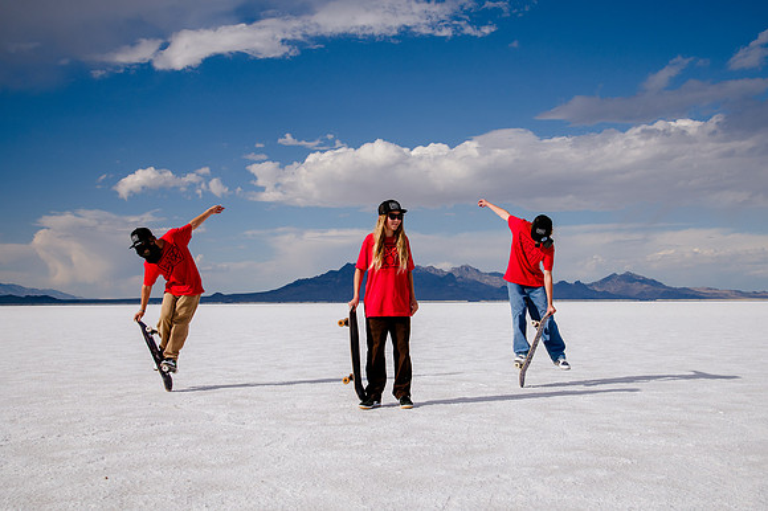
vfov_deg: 33.7
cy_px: 258
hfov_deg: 48.9
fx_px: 845
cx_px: 399
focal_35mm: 40
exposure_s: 1/1250
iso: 250
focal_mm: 38
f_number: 10
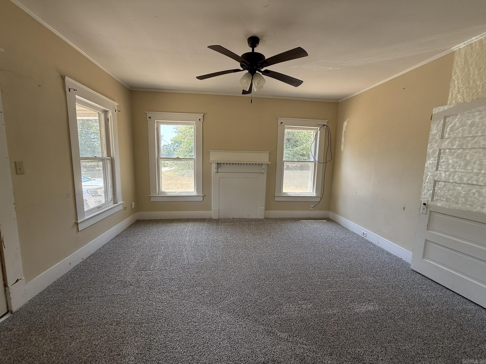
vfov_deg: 85.7
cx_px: 243
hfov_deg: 102.1
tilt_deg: -7.1
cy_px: 182
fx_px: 197
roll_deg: -1.4
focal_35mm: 14
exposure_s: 1/123
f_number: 2.2
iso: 64
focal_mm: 2.22
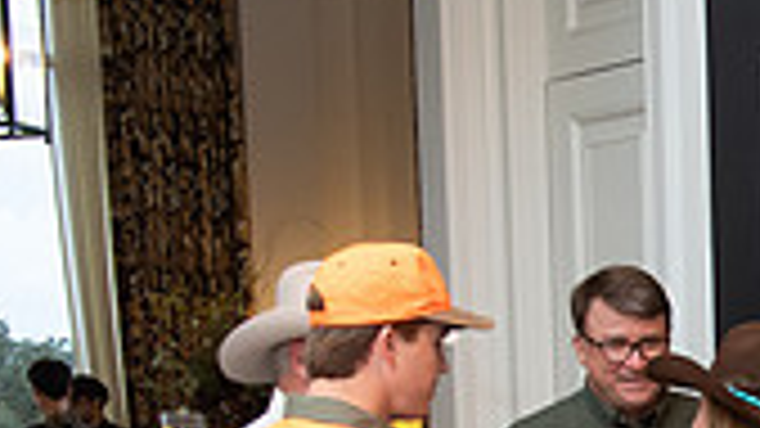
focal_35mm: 128
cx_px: 1241
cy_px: 696
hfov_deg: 15.1
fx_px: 2579
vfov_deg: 9.2
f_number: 5.6
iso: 3200
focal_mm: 34
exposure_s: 1/100
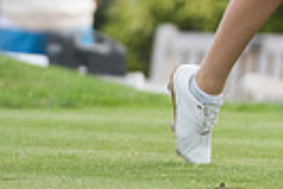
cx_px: 401
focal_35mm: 1322
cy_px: -169
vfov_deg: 1.0
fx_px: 10392
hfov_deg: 1.6
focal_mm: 300
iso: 400
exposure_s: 1/1600
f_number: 5
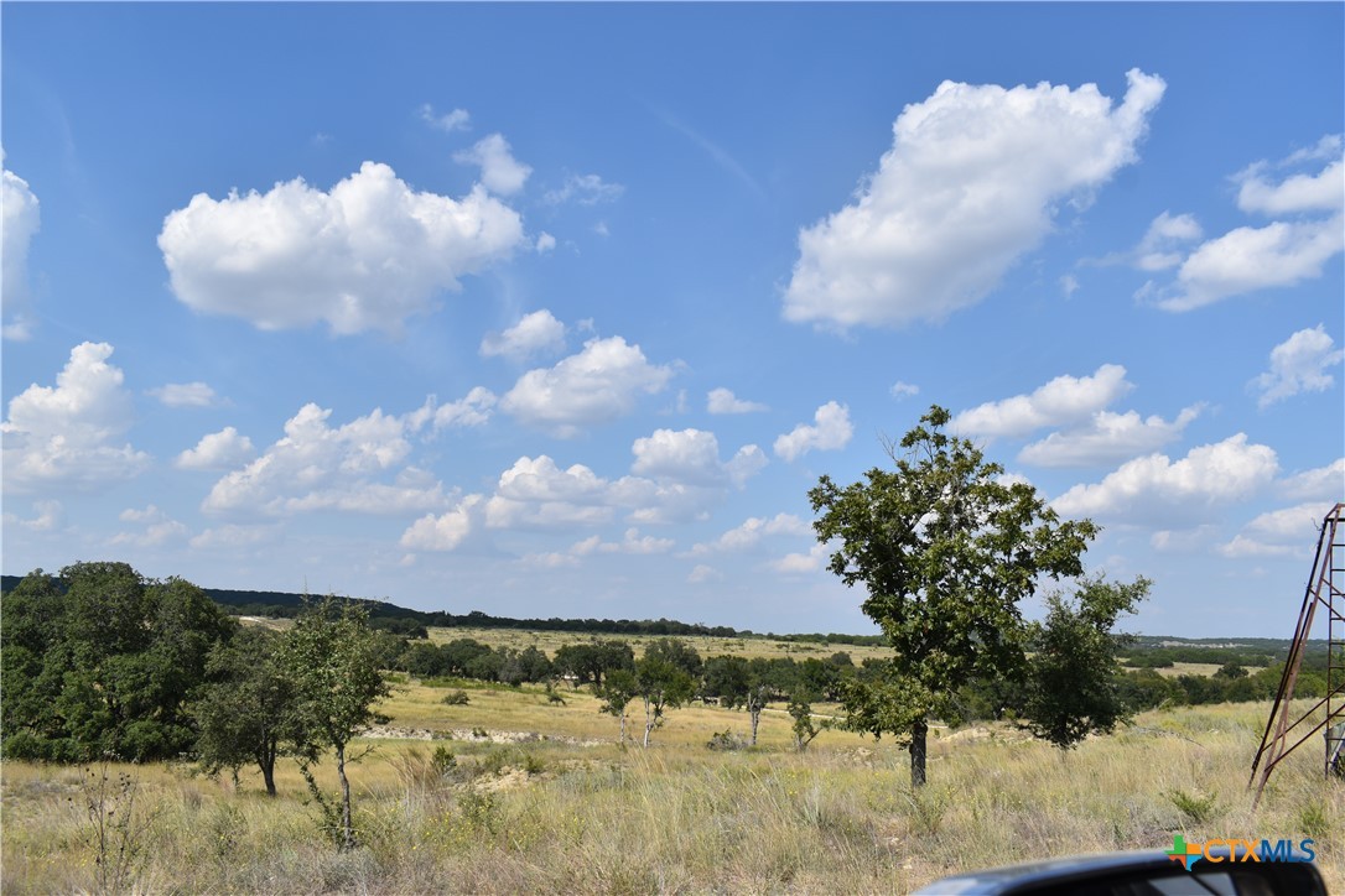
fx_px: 1121
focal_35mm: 30
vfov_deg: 43.6
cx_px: 672
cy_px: 448
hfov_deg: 61.9
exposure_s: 1/400
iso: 100
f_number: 9
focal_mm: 20
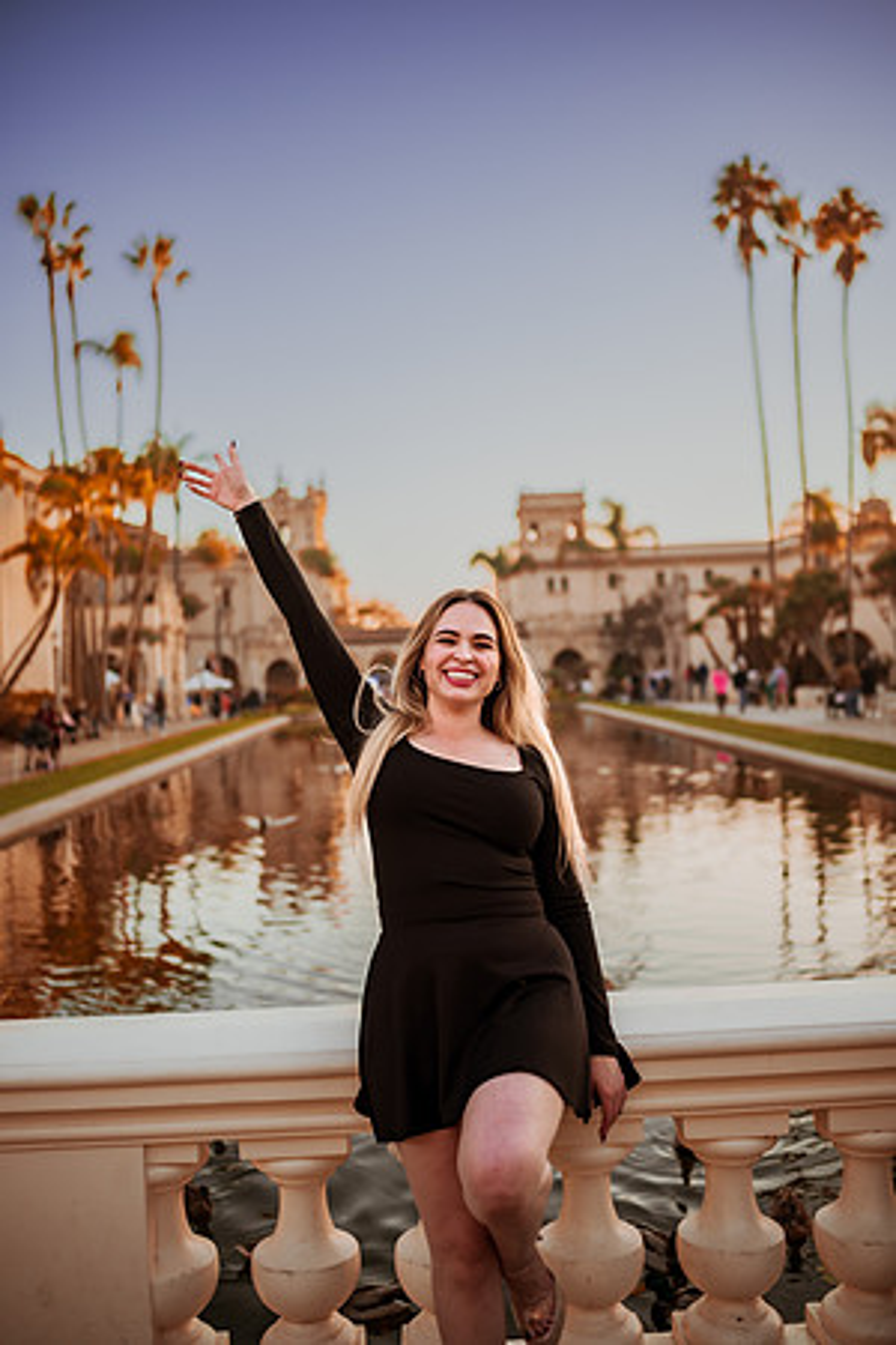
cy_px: 672
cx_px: 448
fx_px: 1307
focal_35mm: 35
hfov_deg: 37.9
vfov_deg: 54.4
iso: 100
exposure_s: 1/400
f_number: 1.8
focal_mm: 35
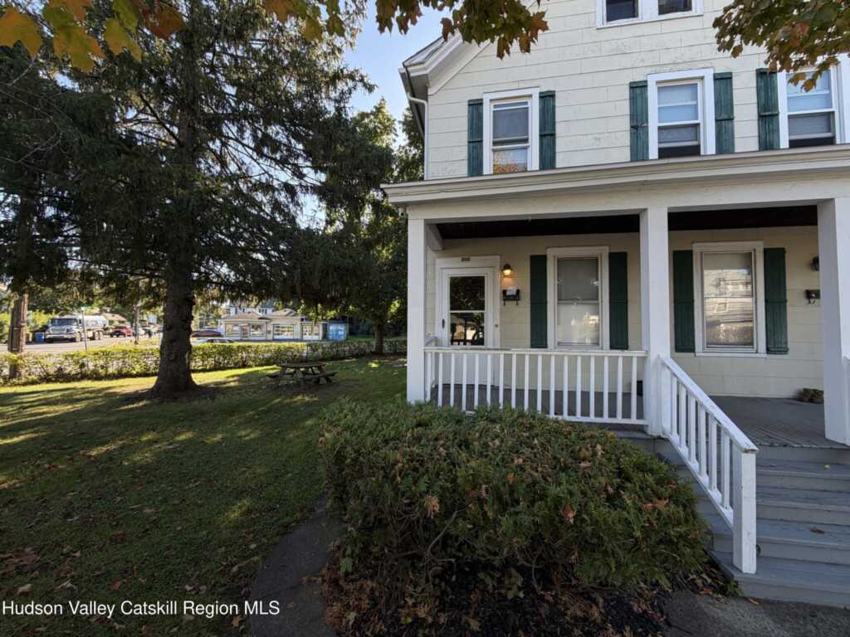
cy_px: 318
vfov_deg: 85.7
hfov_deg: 102.1
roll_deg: +0.5
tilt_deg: +2.3
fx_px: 344
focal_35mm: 14
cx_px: 425
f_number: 2.2
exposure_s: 1/209
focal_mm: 2.22
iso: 40
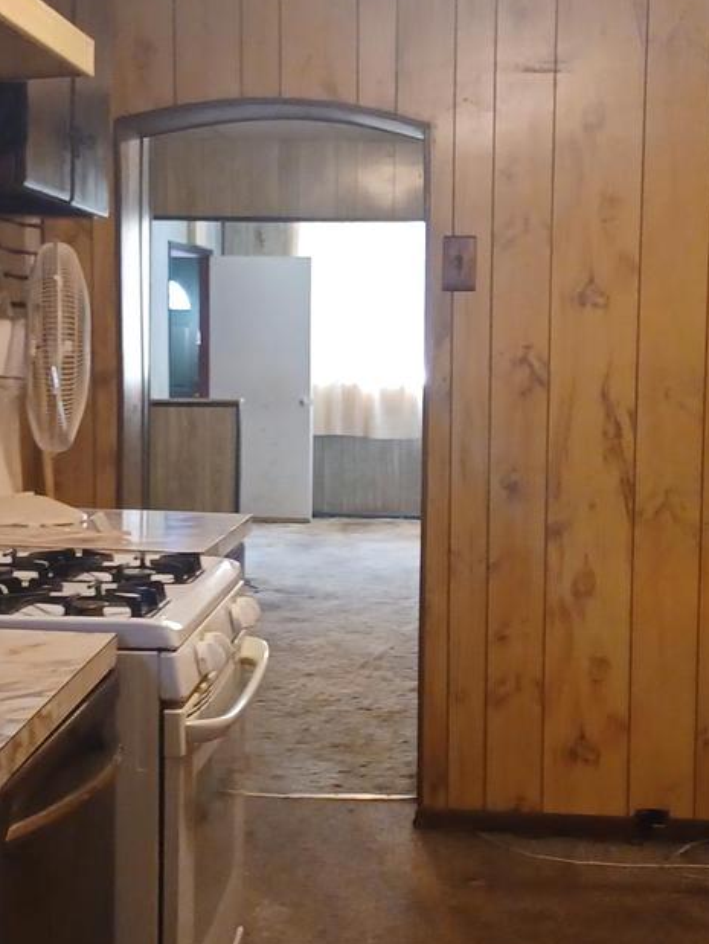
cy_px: 547
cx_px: 338
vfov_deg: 31.1
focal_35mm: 62
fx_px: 1691
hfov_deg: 23.7
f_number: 1.8
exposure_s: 1/24
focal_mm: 4.6
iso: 500
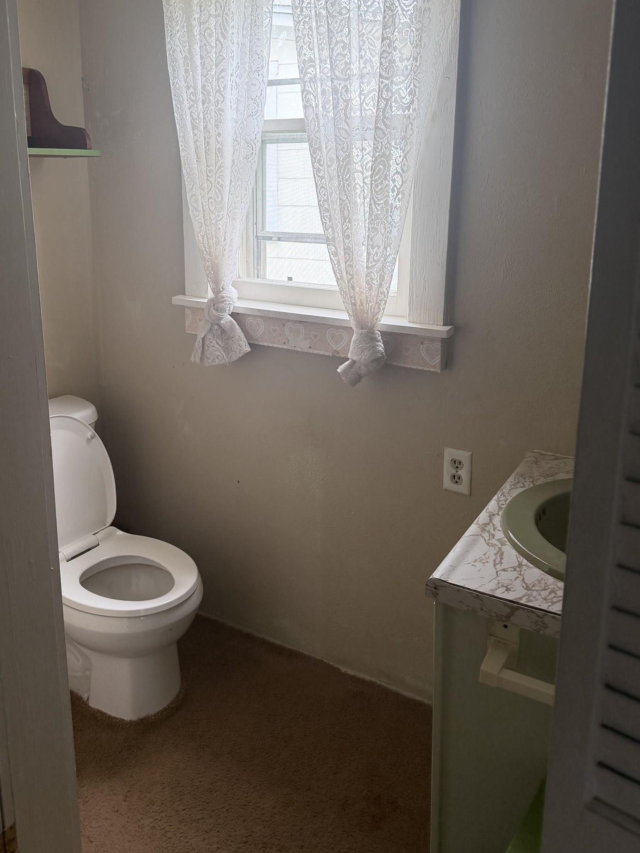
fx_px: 740
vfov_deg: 59.4
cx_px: 281
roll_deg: +1.3
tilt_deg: -12.8
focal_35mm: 30
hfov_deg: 46.7
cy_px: 337
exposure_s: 1/225
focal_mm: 6.76
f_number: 1.78
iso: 160
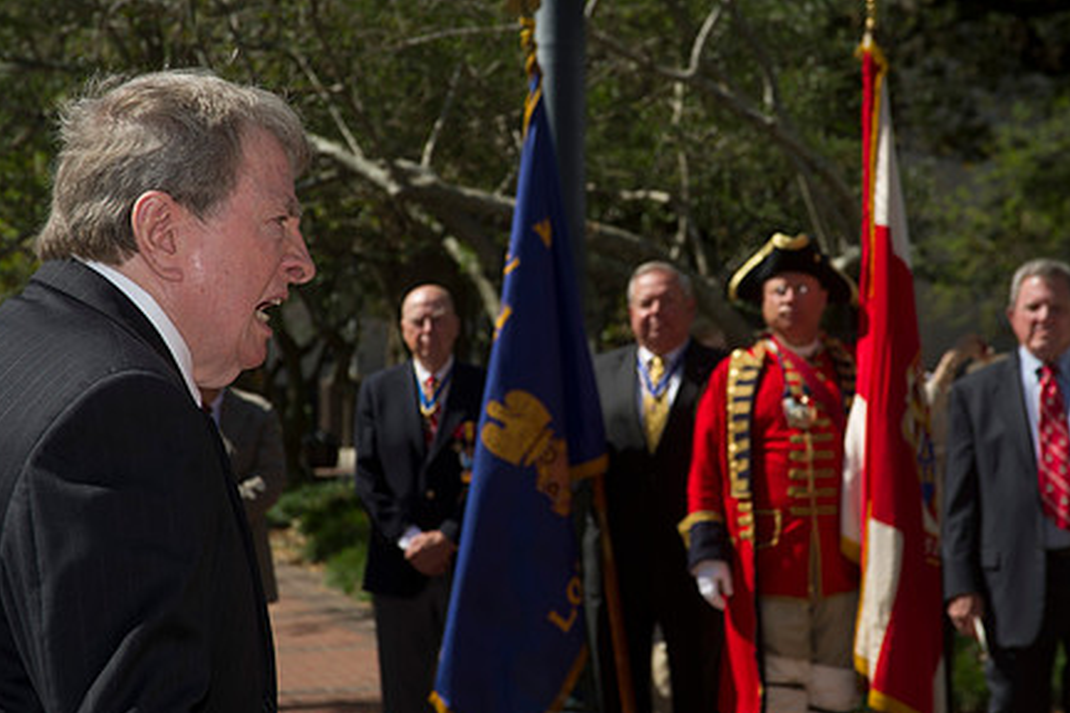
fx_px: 3388
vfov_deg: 12.0
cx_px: 565
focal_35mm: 114
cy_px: 356
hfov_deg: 17.9
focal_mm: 85
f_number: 8
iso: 200
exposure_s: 1/320
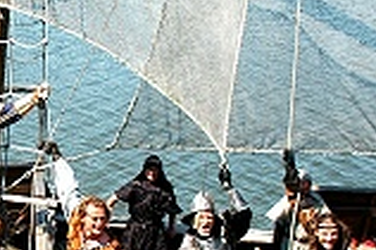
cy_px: 136
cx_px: -57
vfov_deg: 12.9
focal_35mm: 106
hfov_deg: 18.4
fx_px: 1106
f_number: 10
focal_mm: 28
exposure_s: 1/400
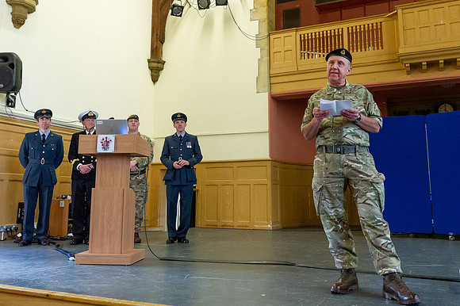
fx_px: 441
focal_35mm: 35
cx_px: 232
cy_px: 126
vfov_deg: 38.1
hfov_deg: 55.1
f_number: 5
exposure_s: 1/200
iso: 5000
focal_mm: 29
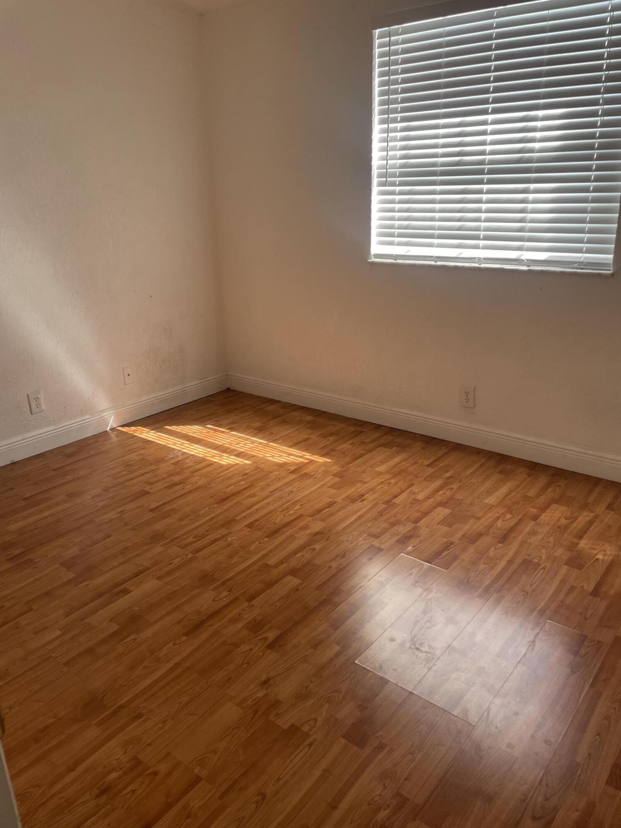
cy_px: 414
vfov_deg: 67.3
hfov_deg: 53.1
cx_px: 310
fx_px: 622
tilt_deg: -16.6
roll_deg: +2.5
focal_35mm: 26
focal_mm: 4.2
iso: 80
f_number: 1.6
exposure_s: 1/121
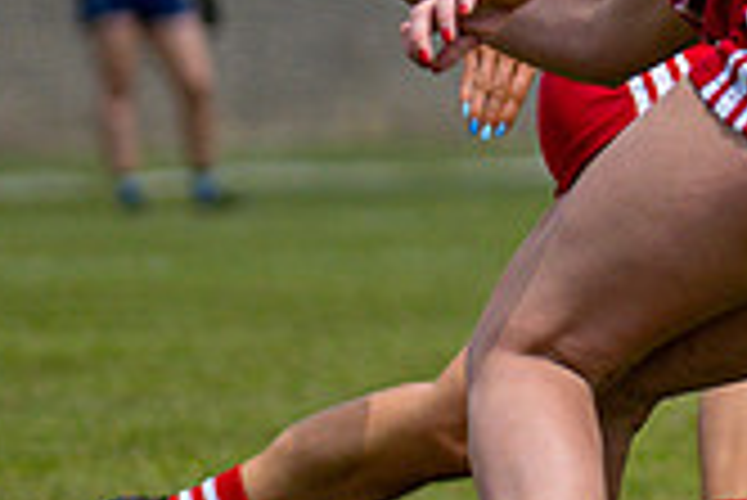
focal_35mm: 791
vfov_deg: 1.7
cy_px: -120
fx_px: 16427
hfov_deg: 2.6
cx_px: 1512
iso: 280
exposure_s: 1/6400
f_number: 2.8
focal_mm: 125
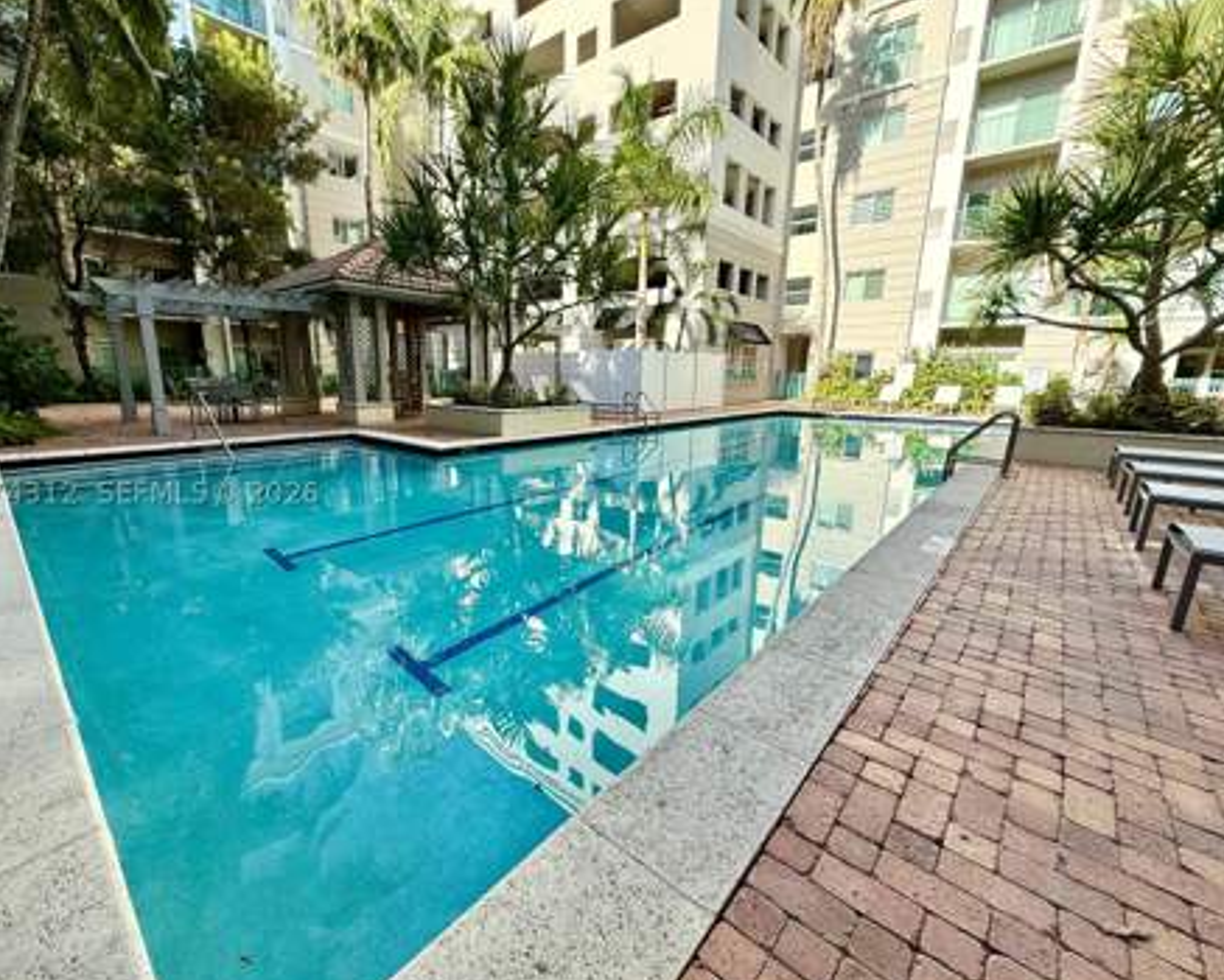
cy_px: 493
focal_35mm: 15
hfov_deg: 96.7
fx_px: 544
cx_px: 577
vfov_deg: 84.1
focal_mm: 2.22
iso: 64
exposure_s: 1/734
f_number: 2.2
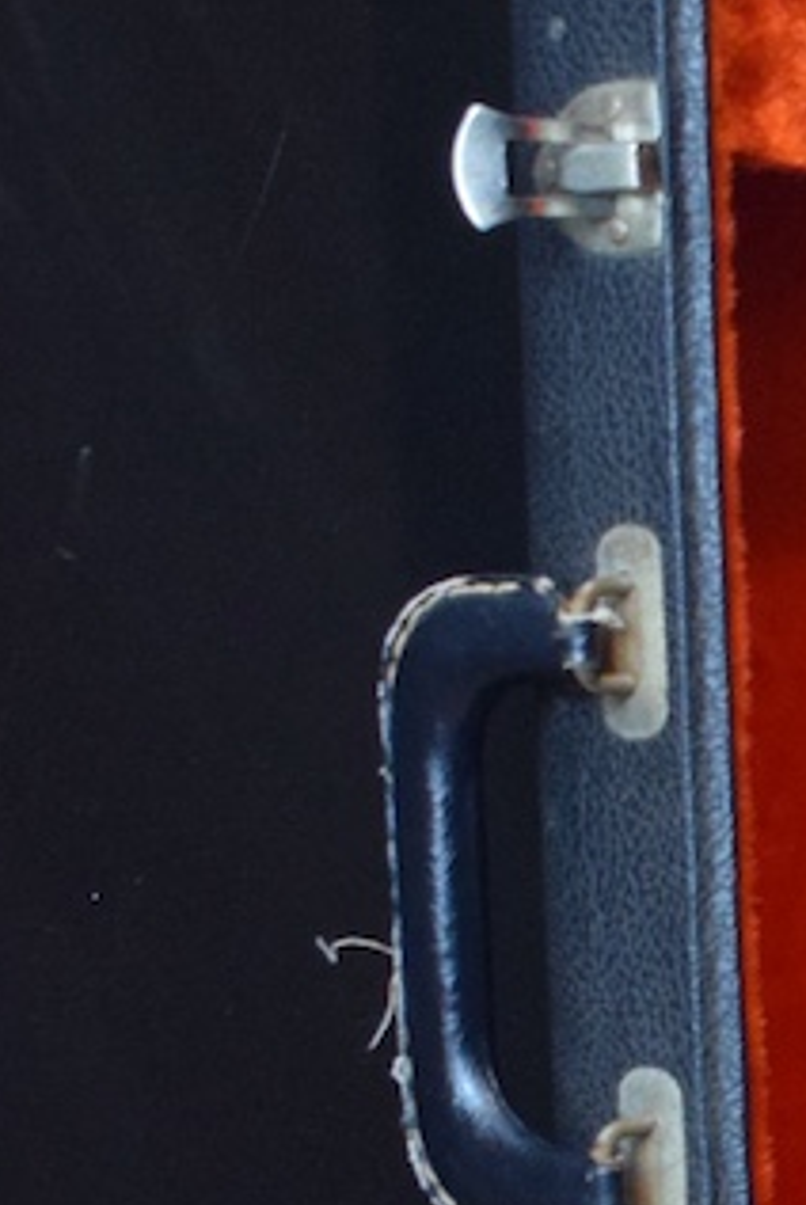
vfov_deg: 13.0
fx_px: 5227
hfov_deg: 8.2
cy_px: 1159
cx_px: 1874
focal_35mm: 156
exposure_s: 1/60
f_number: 3.8
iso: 1800
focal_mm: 22
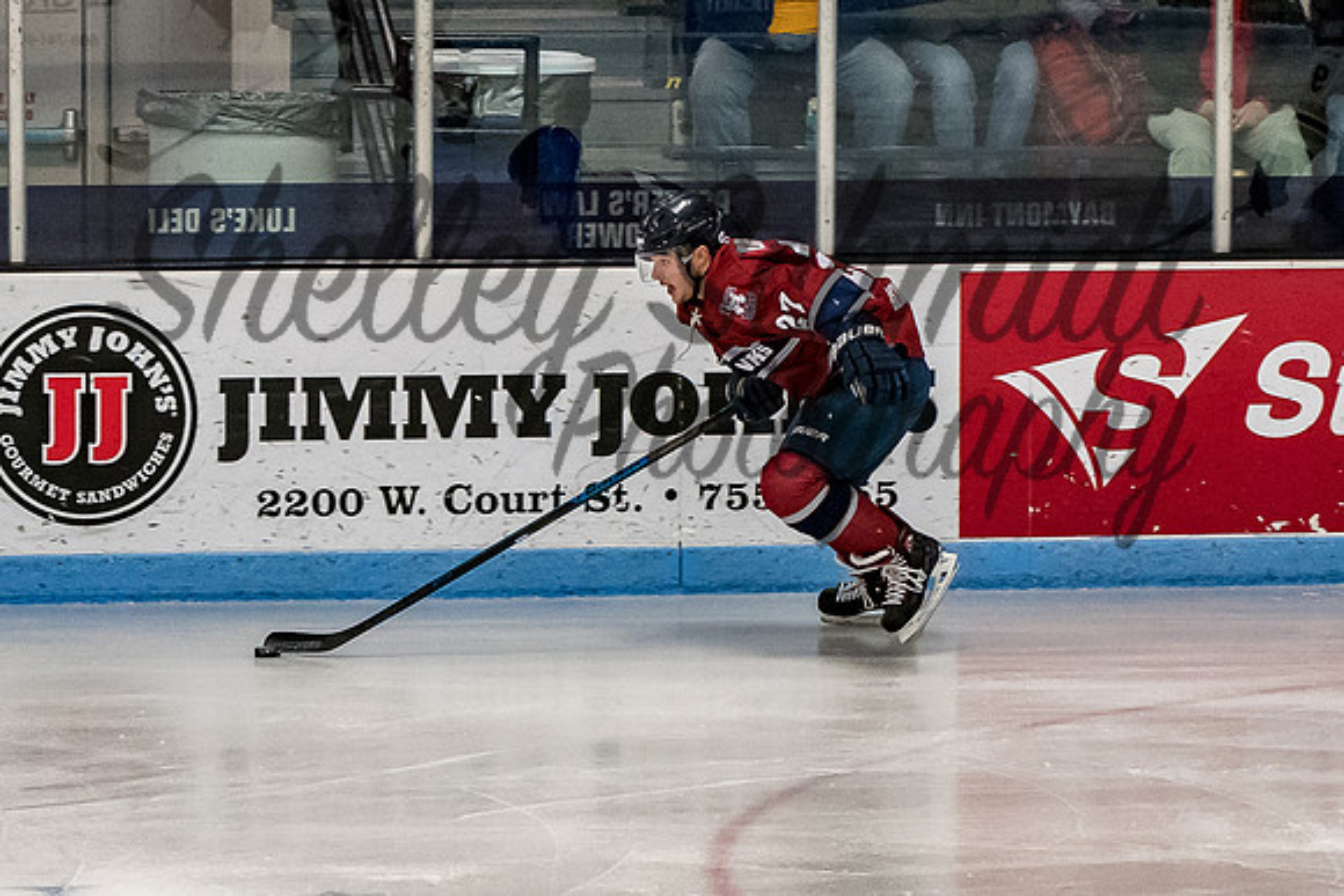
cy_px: 430
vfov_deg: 6.0
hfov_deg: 8.9
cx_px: 717
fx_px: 8594
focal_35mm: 230
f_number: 4
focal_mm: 86
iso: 3200
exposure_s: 1/800
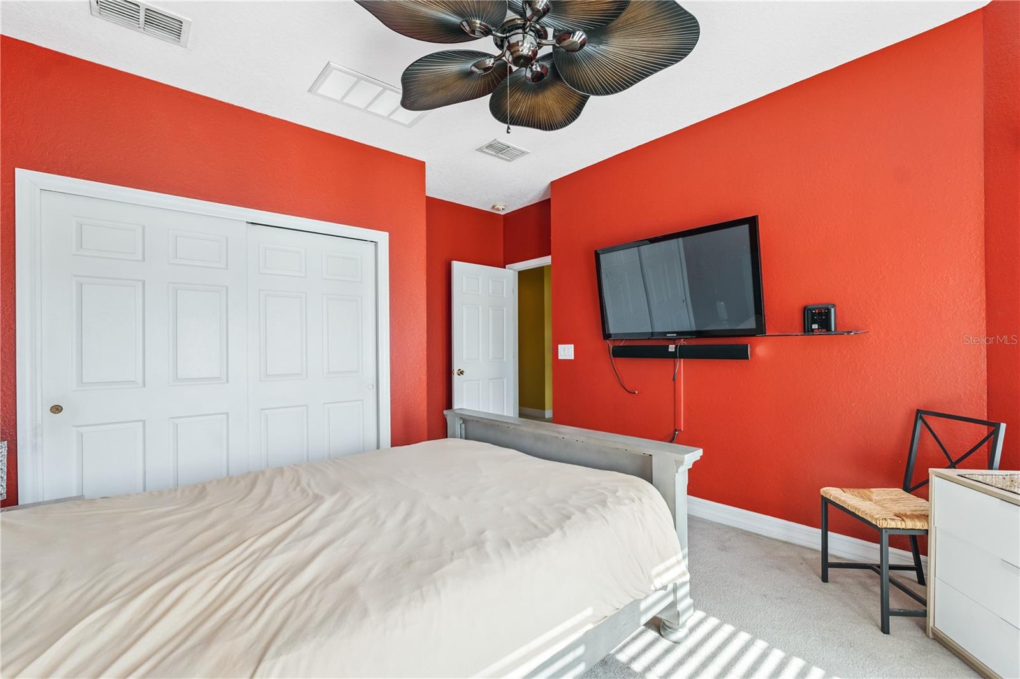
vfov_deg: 77.3
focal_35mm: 15
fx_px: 425
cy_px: 340
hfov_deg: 100.4
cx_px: 510
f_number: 8
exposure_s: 1/60
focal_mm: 15
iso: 400
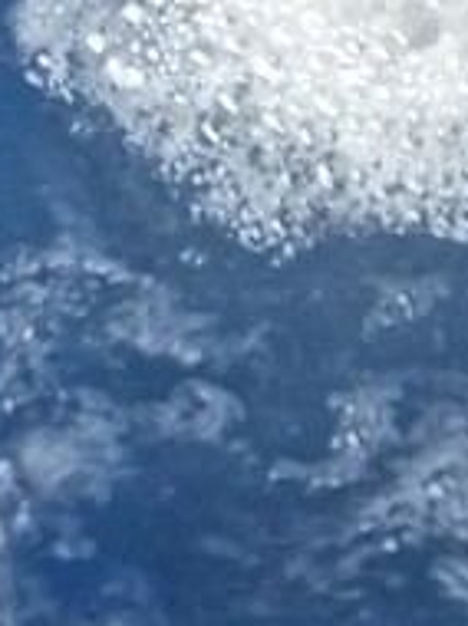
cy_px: -896
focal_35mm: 124
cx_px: 491
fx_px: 2240
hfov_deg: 11.8
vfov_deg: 12.4
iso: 400
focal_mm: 5.4
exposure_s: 1/100
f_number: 1.8
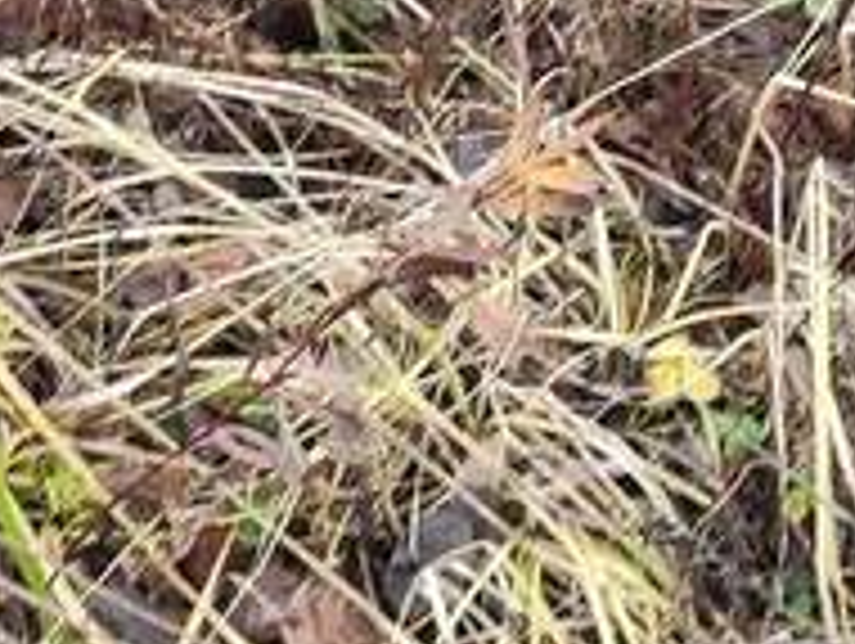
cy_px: -901
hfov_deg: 13.8
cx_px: -27
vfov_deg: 9.5
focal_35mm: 140
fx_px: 3462
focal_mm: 4.77
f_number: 1.75
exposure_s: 1/100
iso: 208
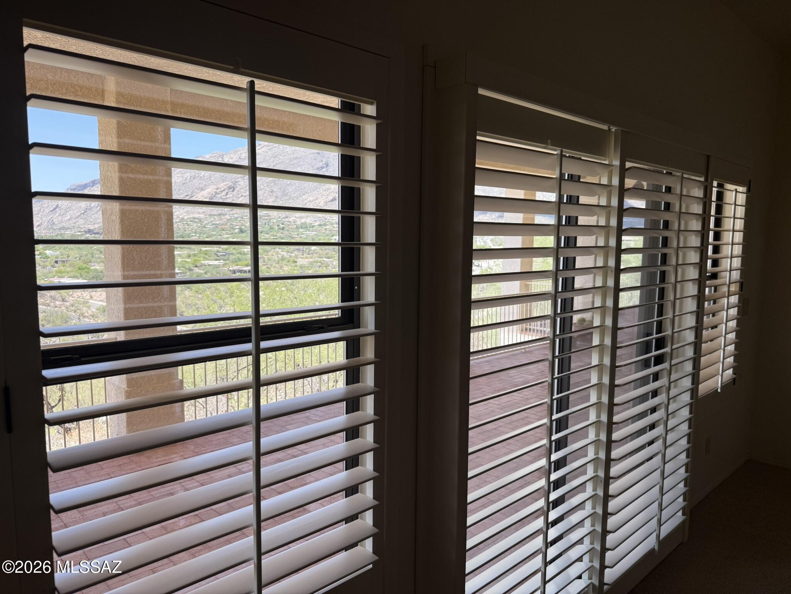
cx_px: 396
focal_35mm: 24
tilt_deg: -5.5
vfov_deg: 56.8
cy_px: 297
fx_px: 548
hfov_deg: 71.6
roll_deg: -0.7
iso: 80
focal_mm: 6.76
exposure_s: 1/805
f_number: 1.78
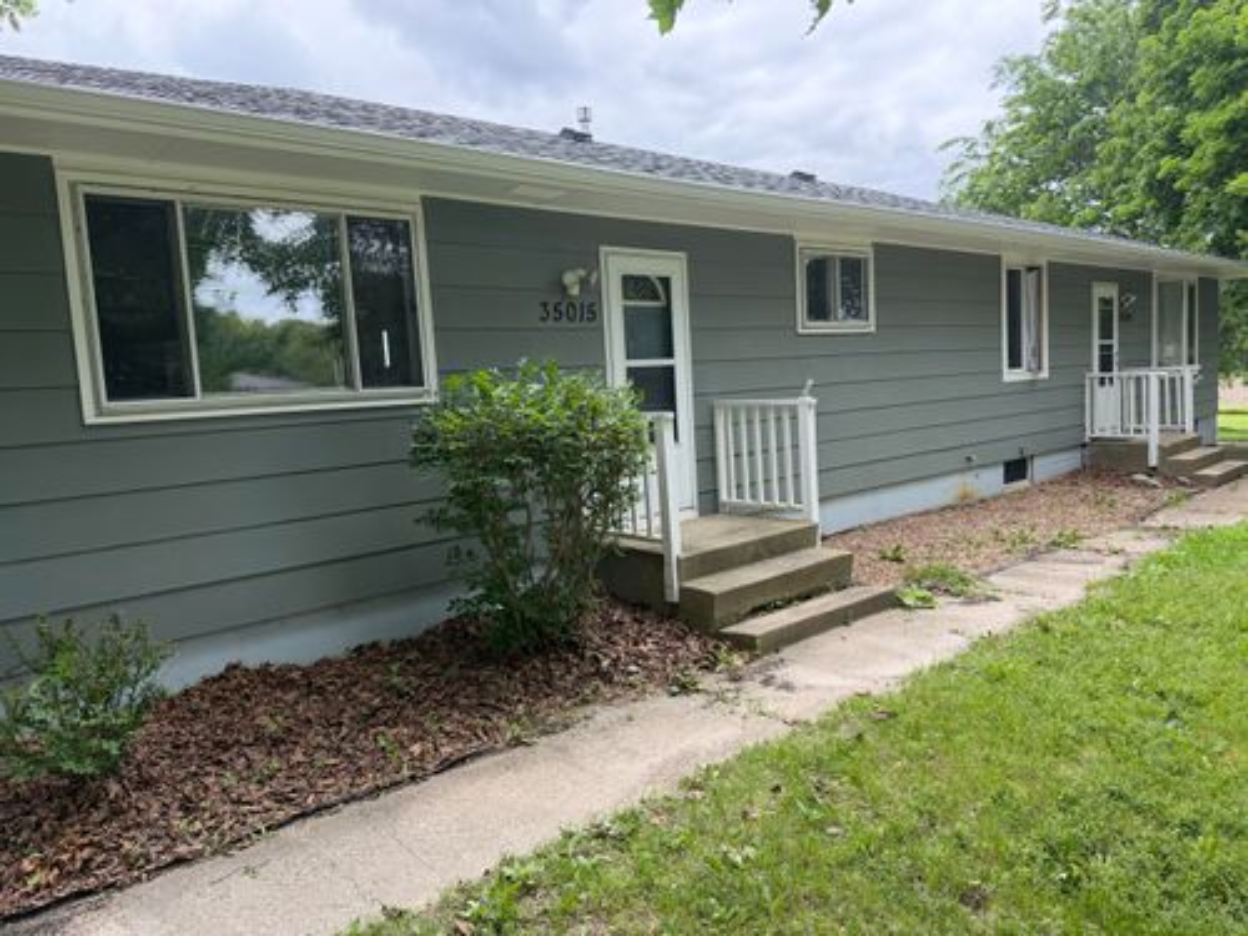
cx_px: 624
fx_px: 865
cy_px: 468
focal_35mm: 24
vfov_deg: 56.8
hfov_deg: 71.6
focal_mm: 6.76
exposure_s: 1/1122
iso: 100
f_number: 1.78
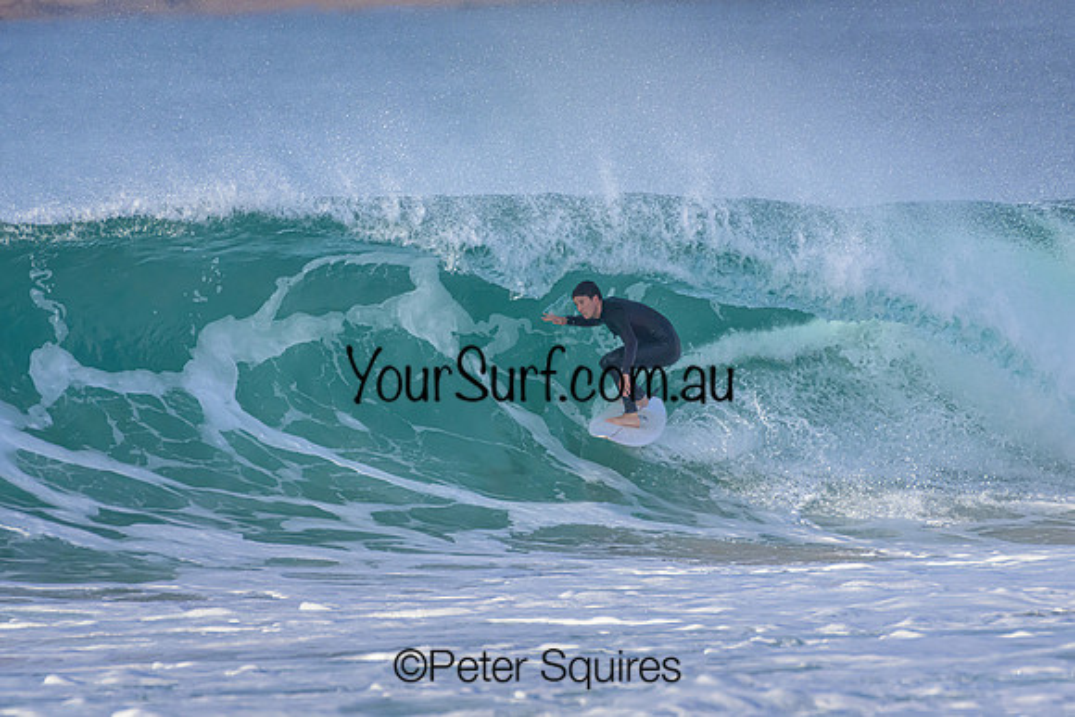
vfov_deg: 1.4
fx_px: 29867
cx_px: 538
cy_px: 358
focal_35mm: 1000
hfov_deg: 2.1
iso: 4000
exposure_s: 1/1600
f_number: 11
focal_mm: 1000
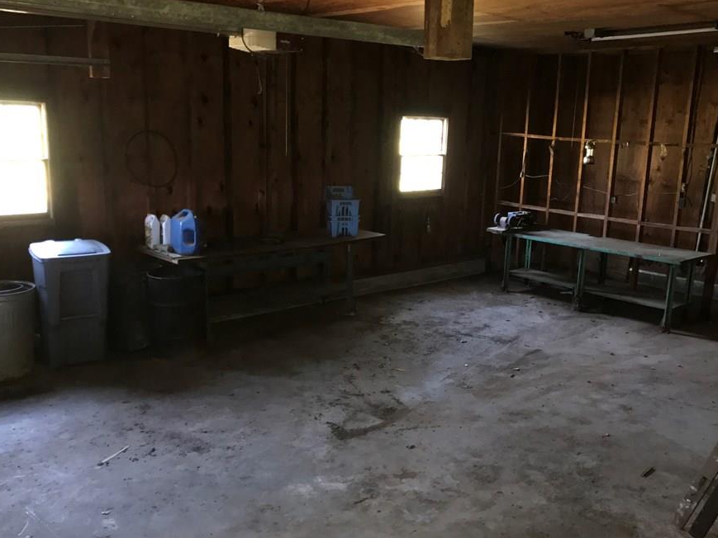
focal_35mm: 33
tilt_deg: -13.3
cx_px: 365
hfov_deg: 55.3
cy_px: 275
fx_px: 685
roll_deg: -1.9
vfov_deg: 43.0
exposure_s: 1/16
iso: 160
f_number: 1.8
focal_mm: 3.99
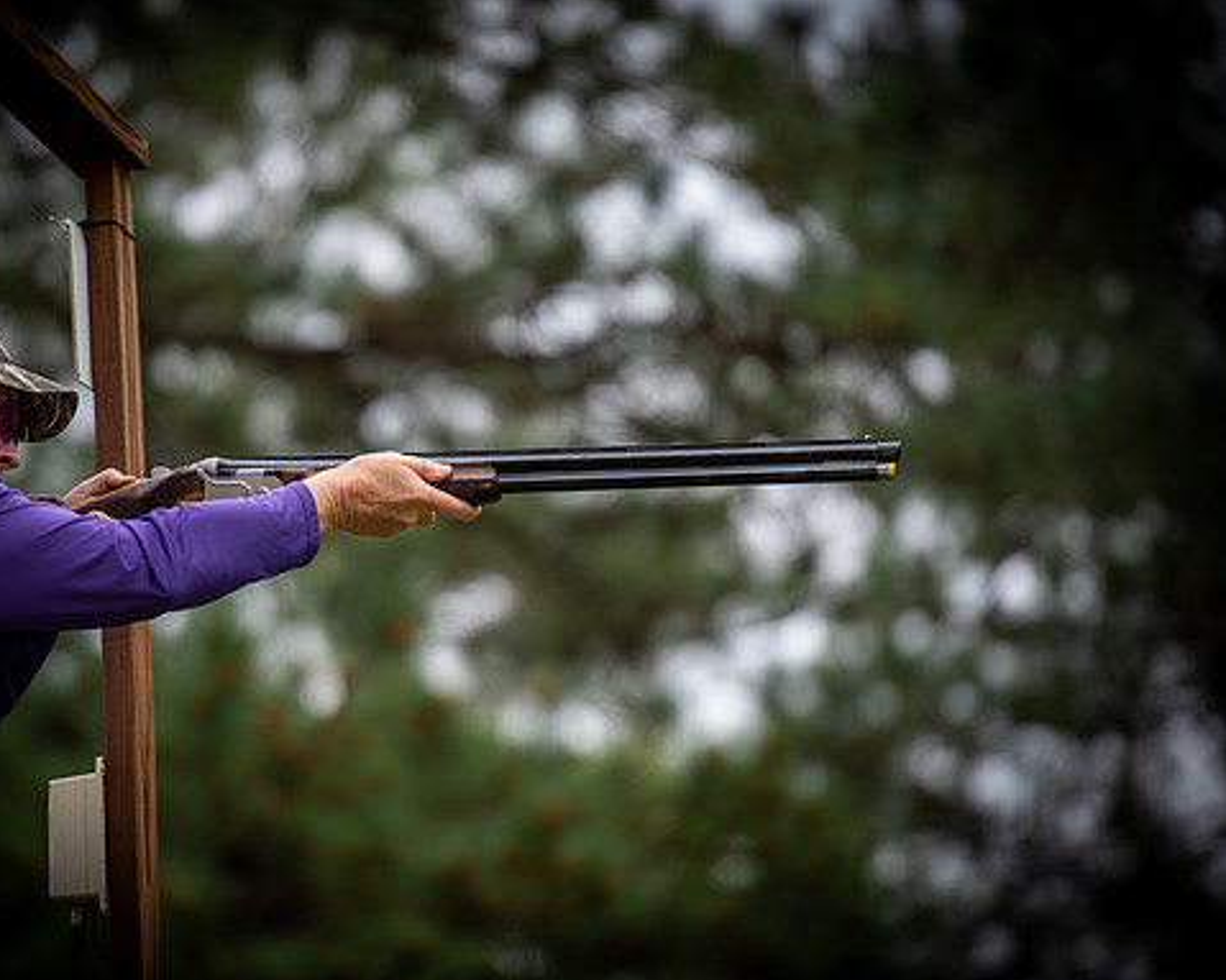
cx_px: 486
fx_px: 8235
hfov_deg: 8.5
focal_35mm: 227
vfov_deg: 6.8
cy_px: 491
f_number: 2.8
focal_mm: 200
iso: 125
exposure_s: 1/500
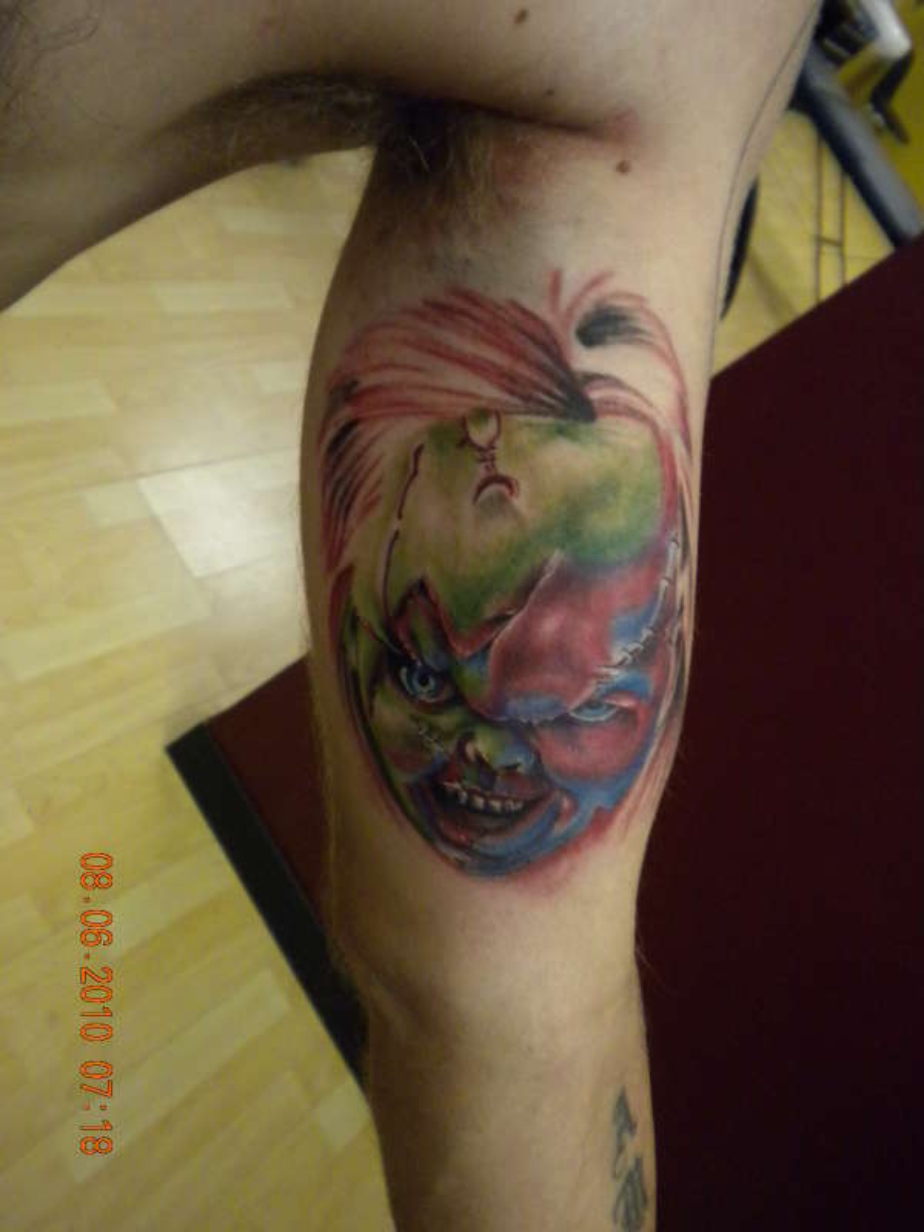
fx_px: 1246
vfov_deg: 52.6
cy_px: 616
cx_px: 462
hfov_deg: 40.7
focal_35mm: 35
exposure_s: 1/60.6
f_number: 3.1
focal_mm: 6.3
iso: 400
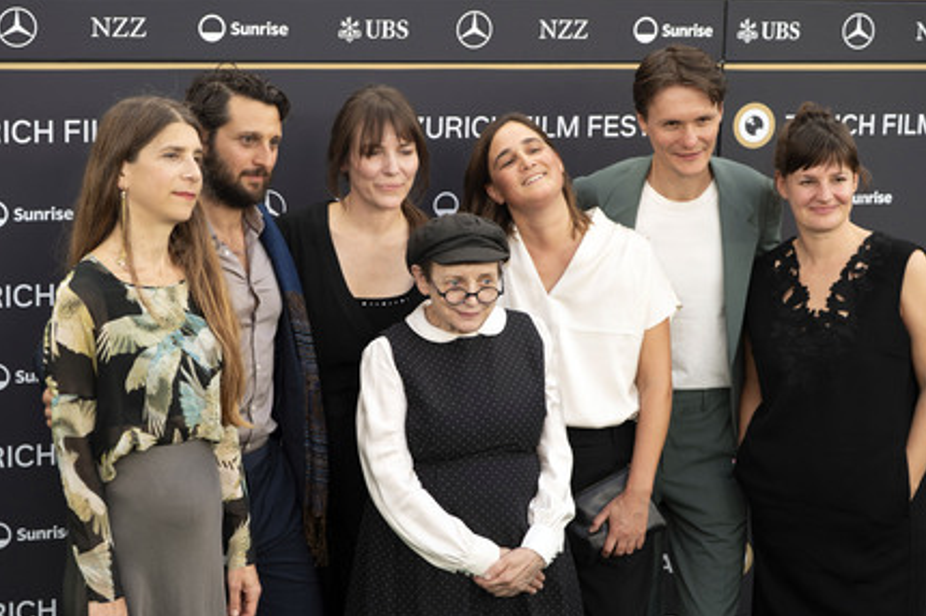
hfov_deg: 25.1
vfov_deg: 16.8
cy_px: 318
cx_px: 431
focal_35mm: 81
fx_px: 2082
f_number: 4.5
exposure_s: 1/200
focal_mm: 70
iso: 400
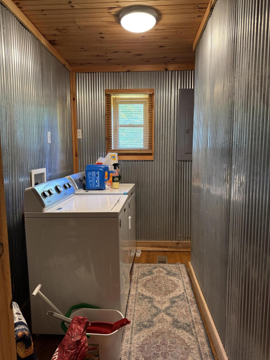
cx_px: 135
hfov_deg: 56.8
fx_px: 250
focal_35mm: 24
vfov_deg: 71.6
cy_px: 180
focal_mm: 6.76
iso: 320
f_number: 1.78
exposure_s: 1/60
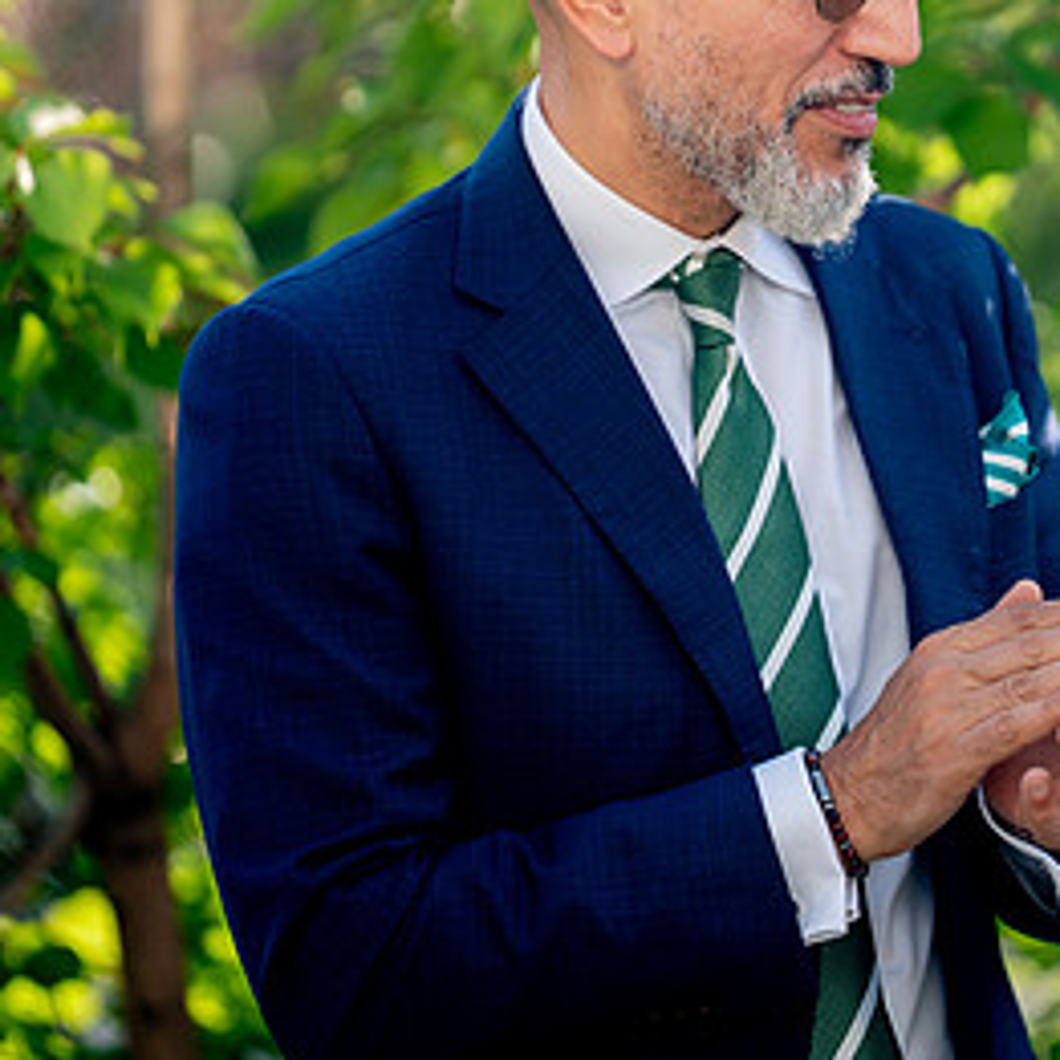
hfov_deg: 6.2
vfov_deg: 6.2
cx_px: 772
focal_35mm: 283
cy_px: 331
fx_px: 9804
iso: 200
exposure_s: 1/2500
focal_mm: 150
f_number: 2
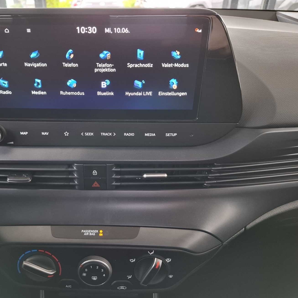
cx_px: 114
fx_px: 273
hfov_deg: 56.7
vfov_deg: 57.3
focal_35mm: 28
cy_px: 151
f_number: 1.8
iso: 250
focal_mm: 5.54
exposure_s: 1/50
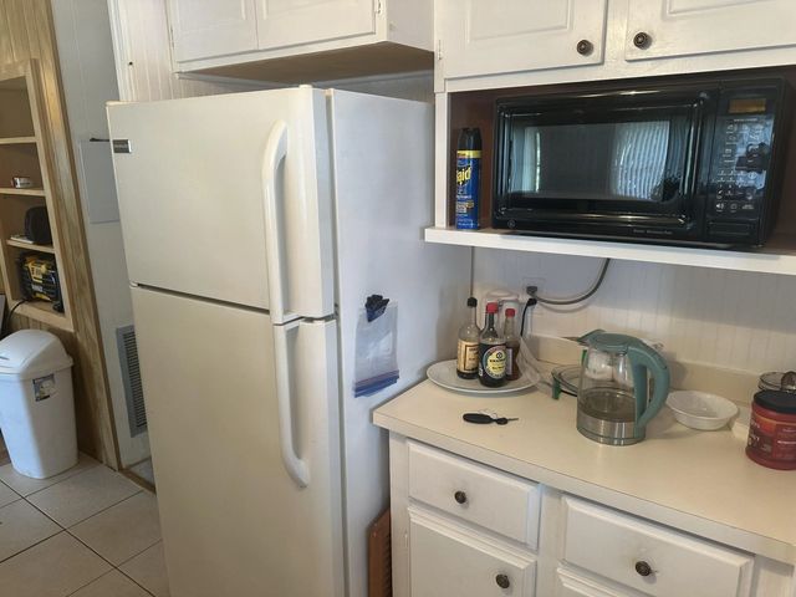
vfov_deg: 56.8
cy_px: 298
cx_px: 398
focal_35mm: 24
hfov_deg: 71.6
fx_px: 552
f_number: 1.78
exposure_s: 1/60
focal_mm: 6.86
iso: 160
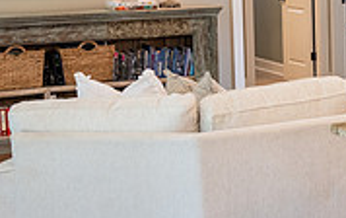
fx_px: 1096
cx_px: 517
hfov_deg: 16.4
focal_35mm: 116
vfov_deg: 11.3
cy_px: 42
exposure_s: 1/80
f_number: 4
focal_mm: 35
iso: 800
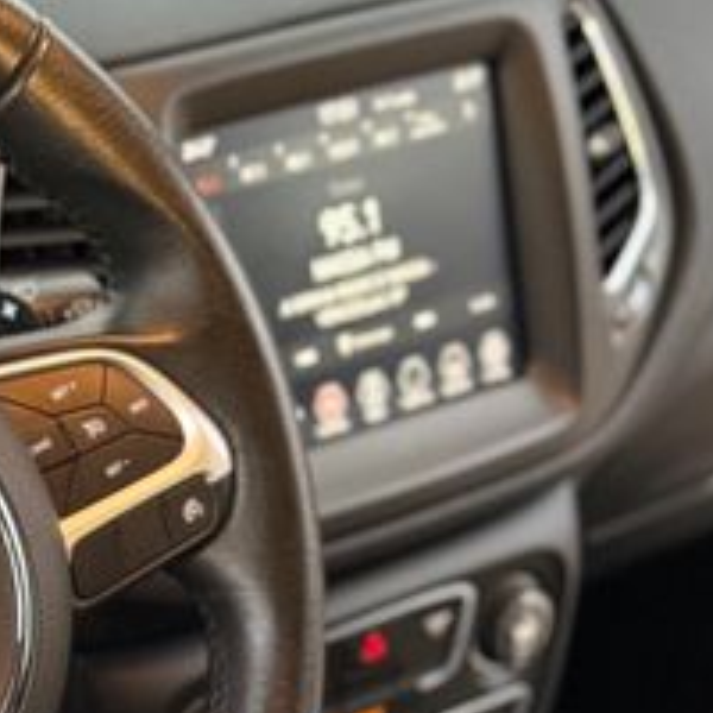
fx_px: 2330
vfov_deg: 17.3
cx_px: -64
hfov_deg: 16.9
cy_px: 570
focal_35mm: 100
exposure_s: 1/28
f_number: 1.78
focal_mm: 6.76
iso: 800
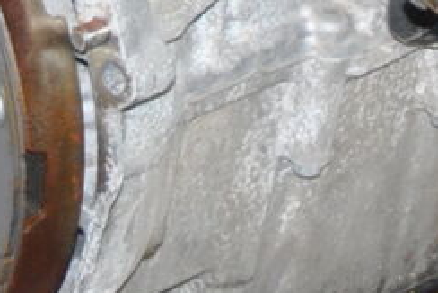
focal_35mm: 394
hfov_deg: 5.2
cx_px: 262
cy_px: -375
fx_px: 4796
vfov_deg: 3.5
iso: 400
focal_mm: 40
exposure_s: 1/160
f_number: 5
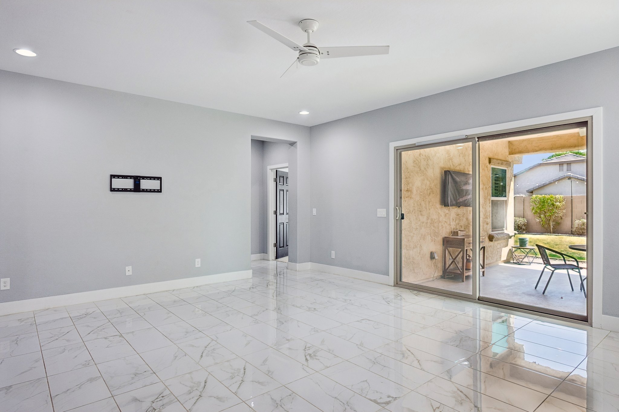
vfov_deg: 60.7
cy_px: 206
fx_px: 352
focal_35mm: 20
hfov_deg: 82.6
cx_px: 310
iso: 320
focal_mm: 20.5
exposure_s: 1/30
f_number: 8
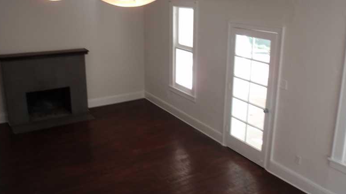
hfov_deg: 52.8
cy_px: 76
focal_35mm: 38
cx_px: 172
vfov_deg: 31.1
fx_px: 349
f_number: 3.5
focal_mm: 6.07
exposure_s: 1/40
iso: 80
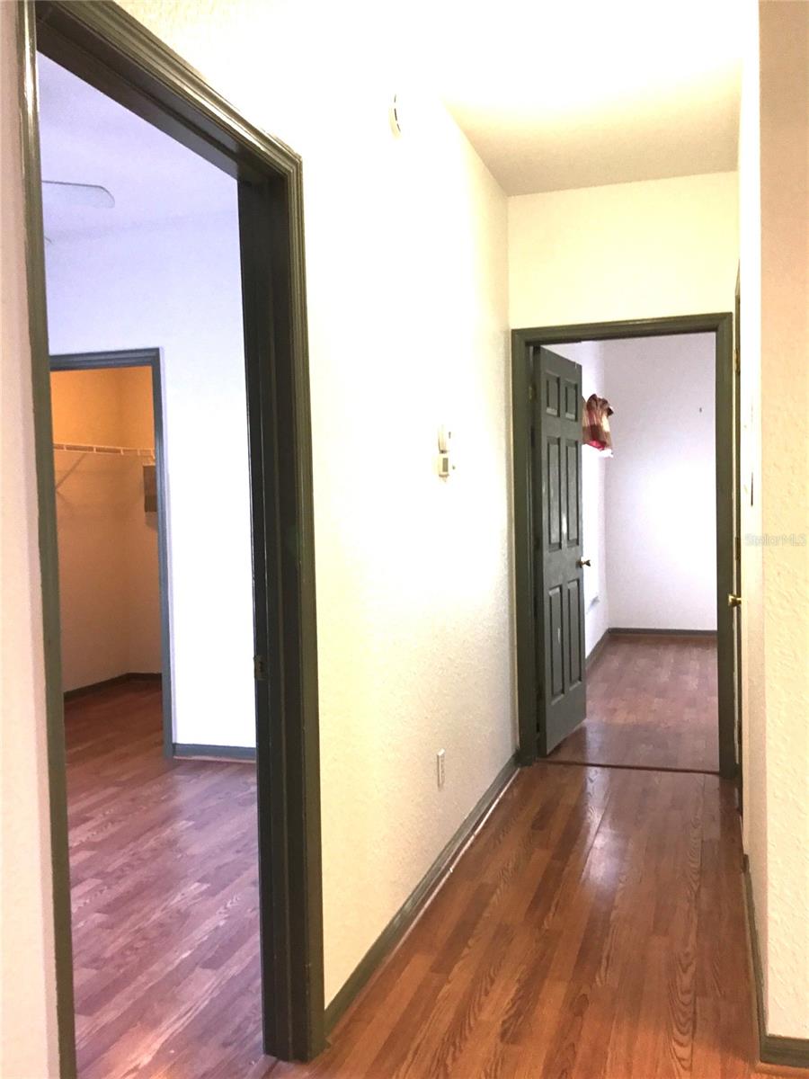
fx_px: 966
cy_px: 540
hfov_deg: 45.4
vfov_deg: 58.4
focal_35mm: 31
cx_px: 404
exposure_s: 1/30
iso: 125
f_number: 2.4
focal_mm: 3.3
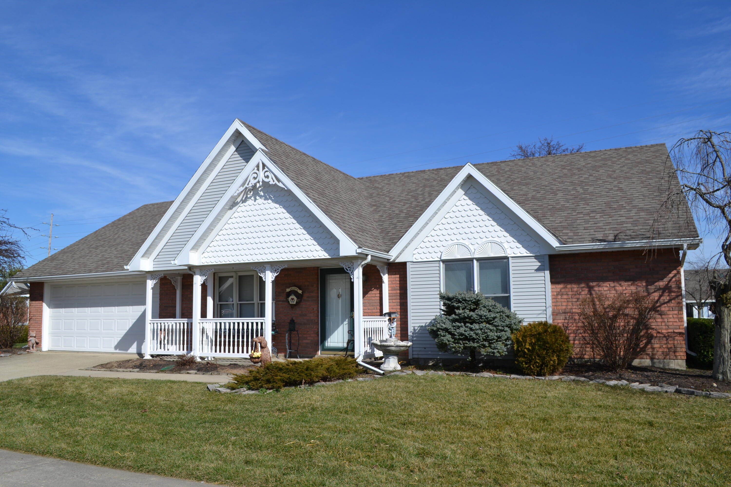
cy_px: 244
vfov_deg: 47.9
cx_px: 366
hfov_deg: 67.4
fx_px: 548
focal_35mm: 27
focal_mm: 18
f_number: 9
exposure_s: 1/320
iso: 100
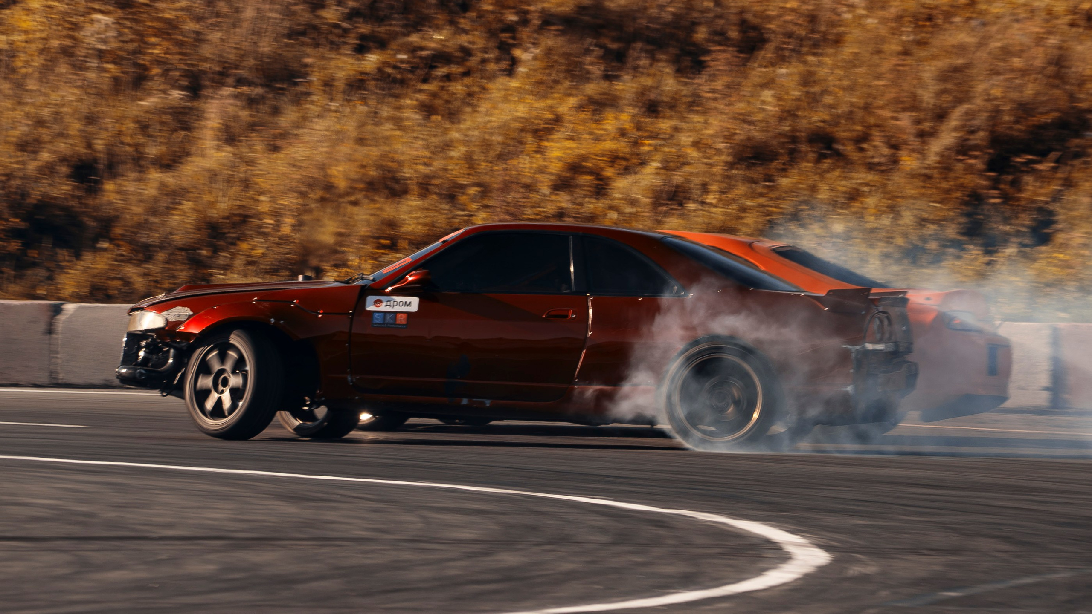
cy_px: 307
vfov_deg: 3.4
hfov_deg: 6.1
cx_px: 549
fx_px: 10237
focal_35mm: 353
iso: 100
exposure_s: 1/125
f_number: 10
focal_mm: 160
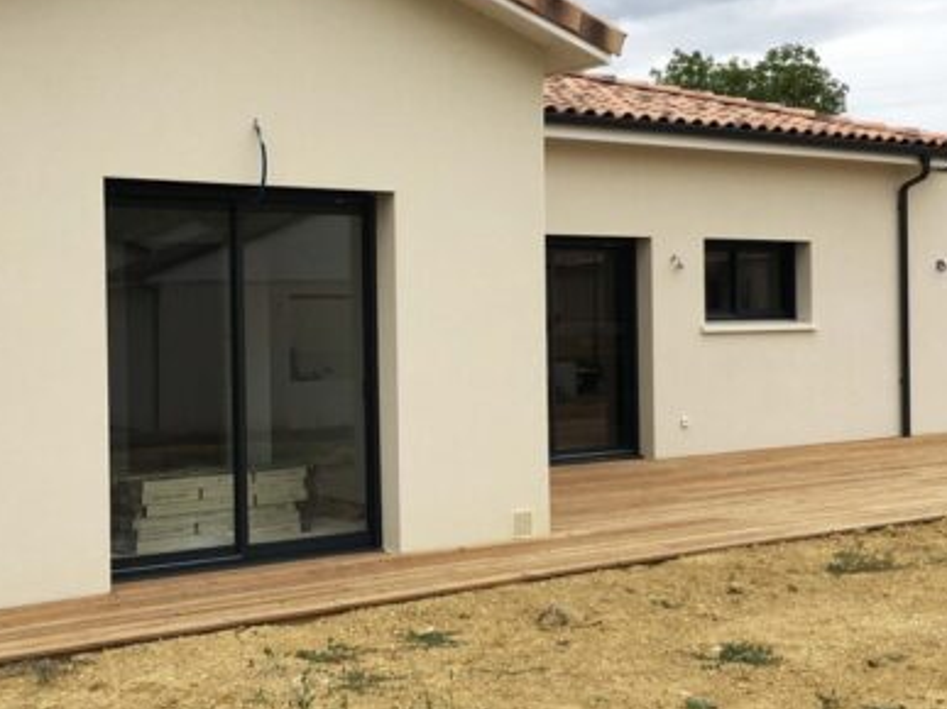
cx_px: 453
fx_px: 1313
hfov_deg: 39.7
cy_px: 328
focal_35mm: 48
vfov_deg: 30.2
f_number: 2.2
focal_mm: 4.15
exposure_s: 1/864
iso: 25
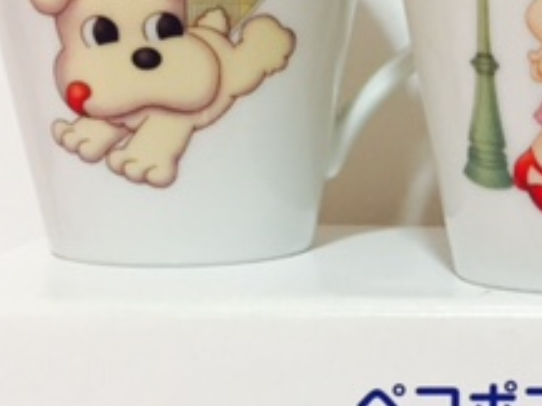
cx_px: 630
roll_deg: -3.8
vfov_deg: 17.1
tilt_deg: -6.1
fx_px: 1347
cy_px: 261
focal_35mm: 86
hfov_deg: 21.3
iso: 80
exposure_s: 1/33
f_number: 2.2
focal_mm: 4.15
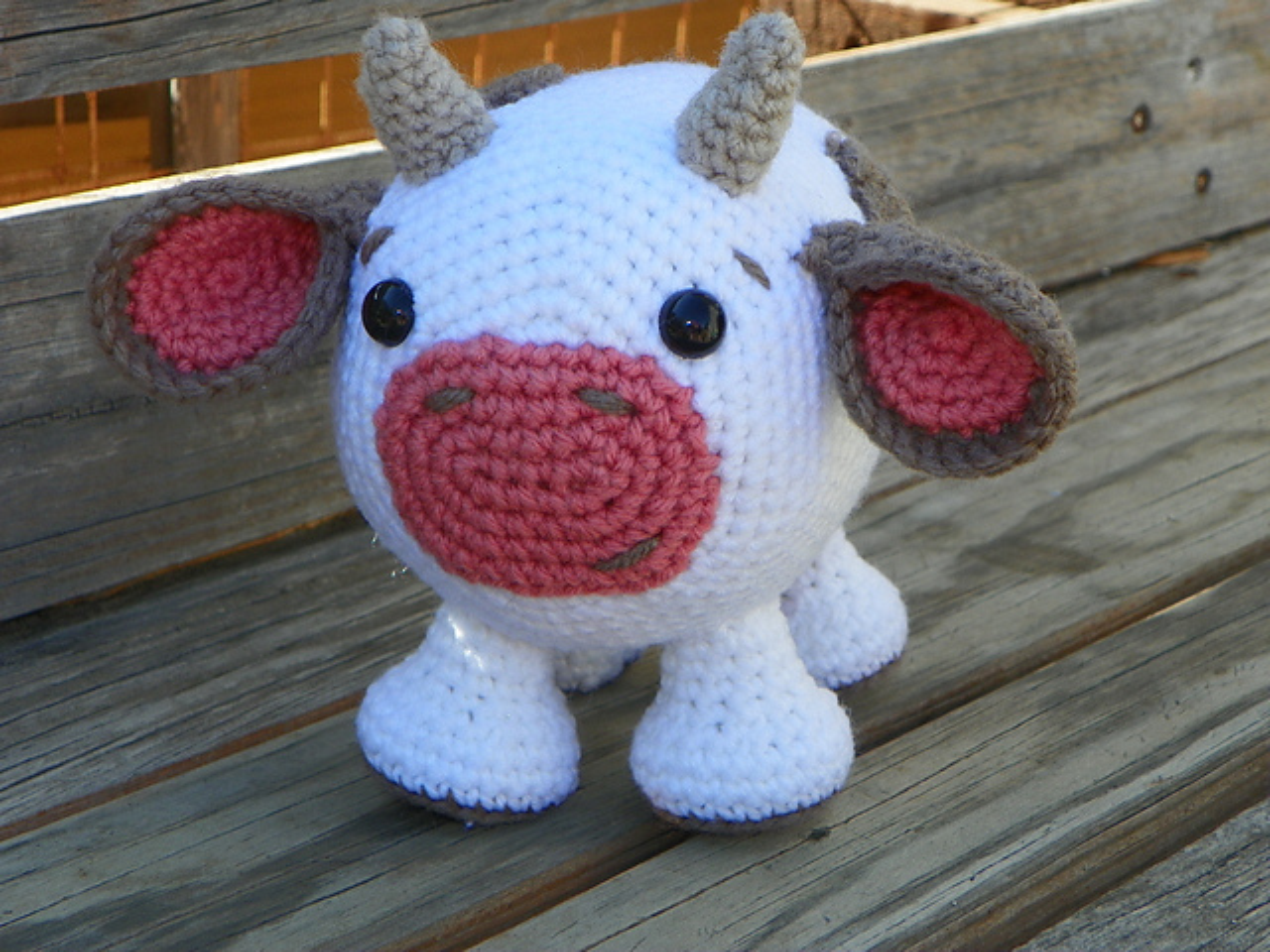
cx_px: 635
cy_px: 476
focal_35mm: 71
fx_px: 2605
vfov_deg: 20.7
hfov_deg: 27.4
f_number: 3.5
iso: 64
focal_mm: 12.6
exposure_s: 1/200
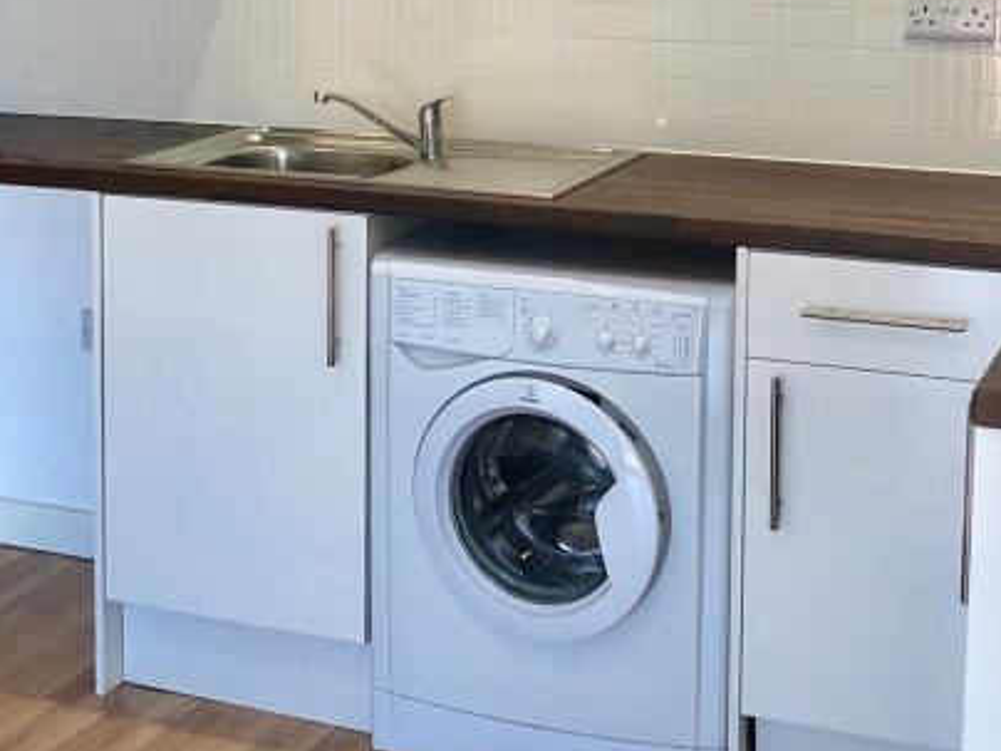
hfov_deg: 27.3
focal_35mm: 71
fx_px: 2053
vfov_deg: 20.5
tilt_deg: -5.6
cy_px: 139
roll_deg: +0.4
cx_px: 374
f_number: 1.8
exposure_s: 1/33
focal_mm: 3.99
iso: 25
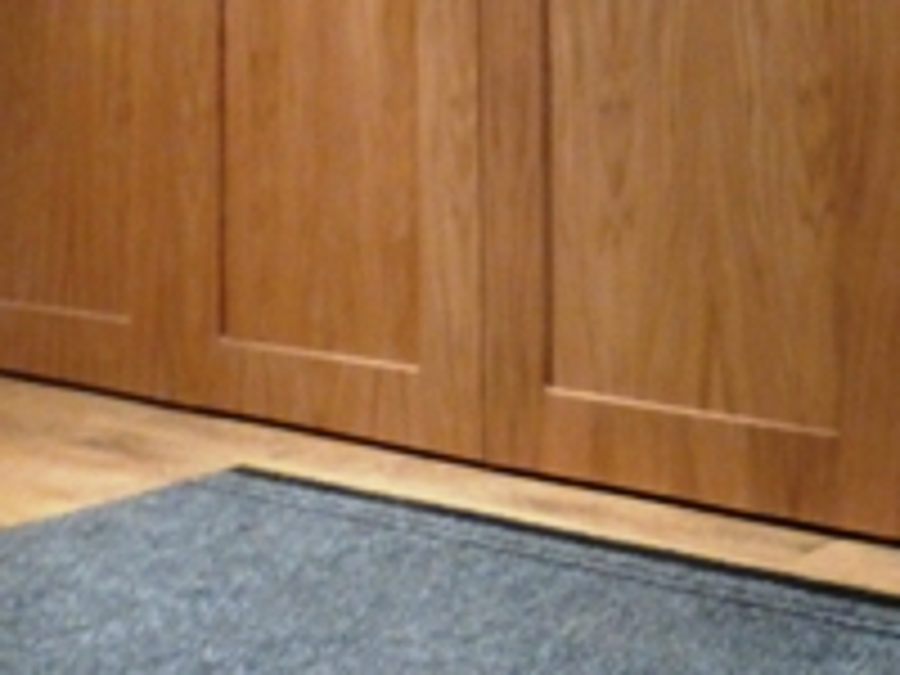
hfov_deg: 29.0
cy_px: -81
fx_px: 1560
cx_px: 999
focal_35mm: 60
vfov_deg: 22.9
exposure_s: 1/4
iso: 400
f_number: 3.3
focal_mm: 4.3
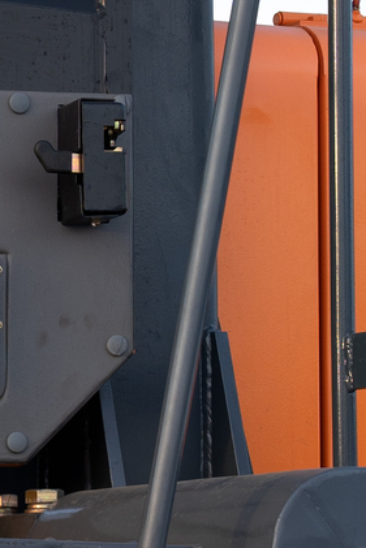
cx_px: -228
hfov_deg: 4.0
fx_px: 5211
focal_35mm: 342
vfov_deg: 6.0
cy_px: 253
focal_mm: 48
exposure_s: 1/100
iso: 100
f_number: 4.5
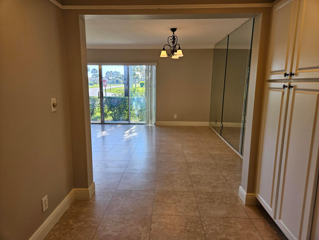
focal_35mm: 23
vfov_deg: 58.9
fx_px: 212
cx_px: 160
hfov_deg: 73.9
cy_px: 120
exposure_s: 1/120
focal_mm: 5.4
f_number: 1.8
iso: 50
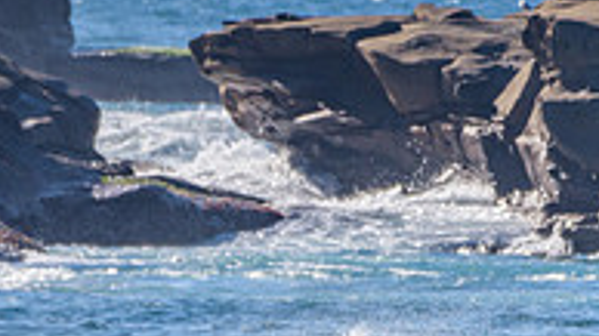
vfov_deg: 0.6
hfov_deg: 1.1
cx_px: 157
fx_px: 30567
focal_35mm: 1925
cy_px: 458
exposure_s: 1/2000
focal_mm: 500
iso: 125
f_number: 5.6
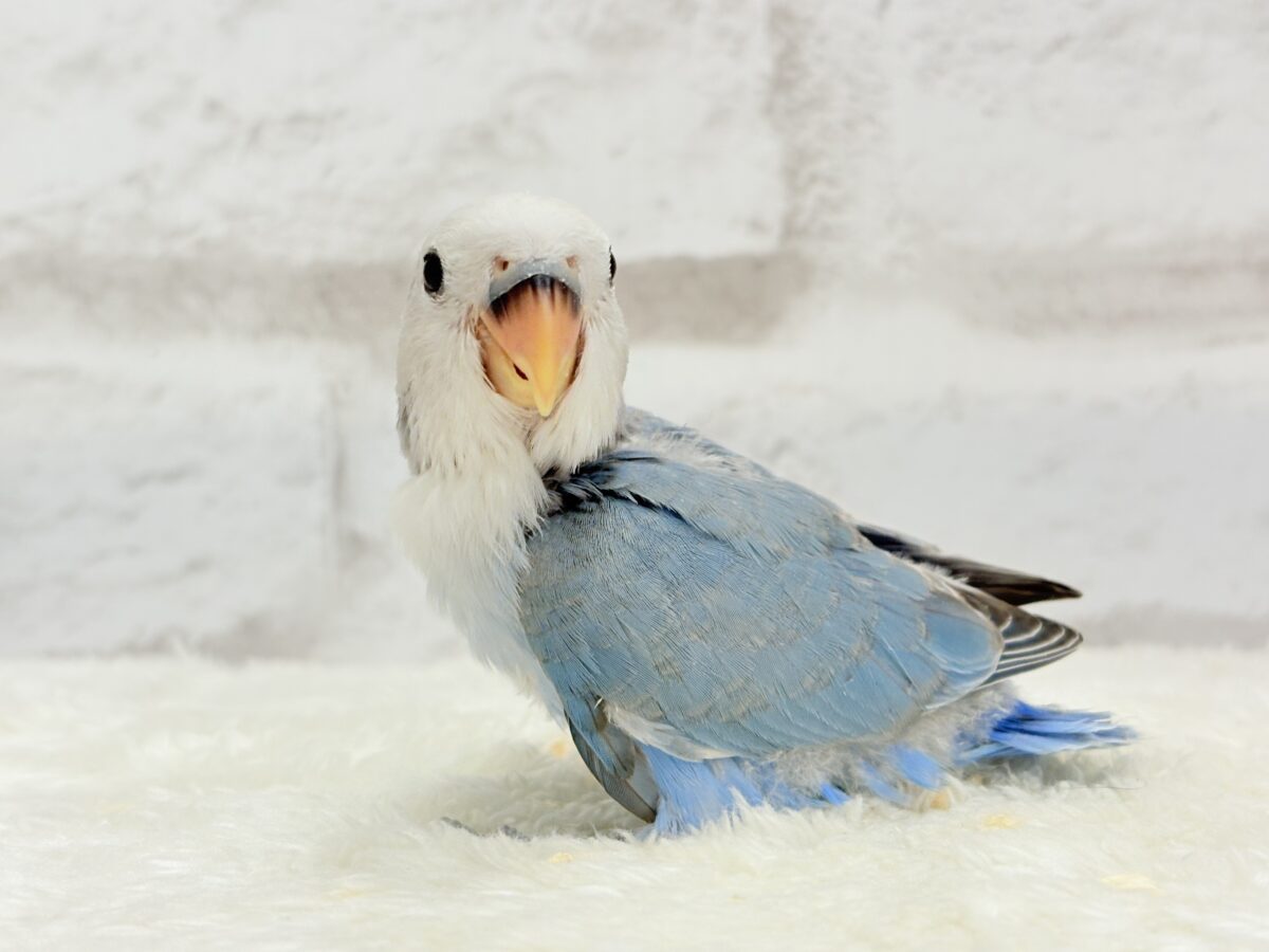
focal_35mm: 52
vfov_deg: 28.0
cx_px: 634
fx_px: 1906
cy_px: 476
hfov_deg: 36.8
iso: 64
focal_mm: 5.96
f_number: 1.6
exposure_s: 1/100
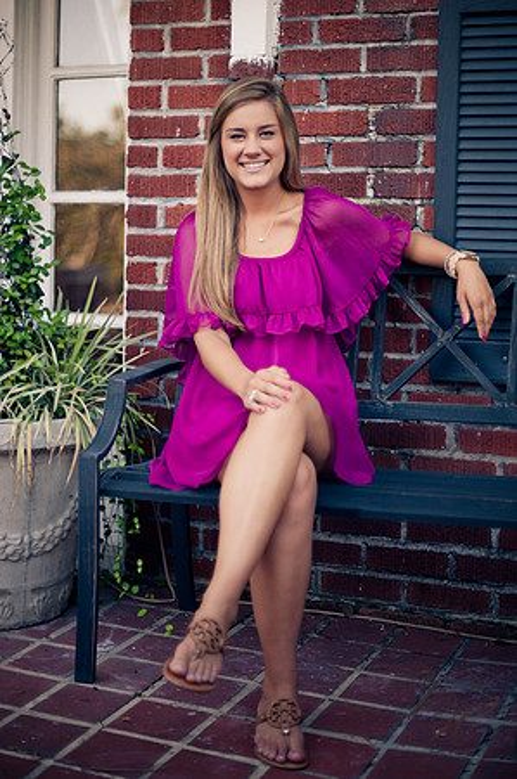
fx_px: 1079
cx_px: 258
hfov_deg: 26.9
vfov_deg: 39.6
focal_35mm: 50
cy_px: 390
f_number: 1.4
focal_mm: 50
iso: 250
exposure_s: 1/500
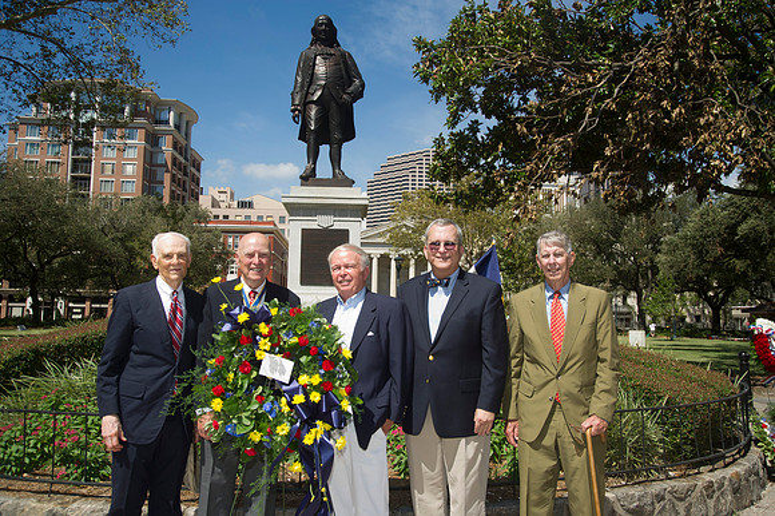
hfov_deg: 62.0
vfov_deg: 43.6
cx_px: 388
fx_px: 645
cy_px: 258
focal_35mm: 30
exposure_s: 1/250
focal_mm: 30
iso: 200
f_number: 8
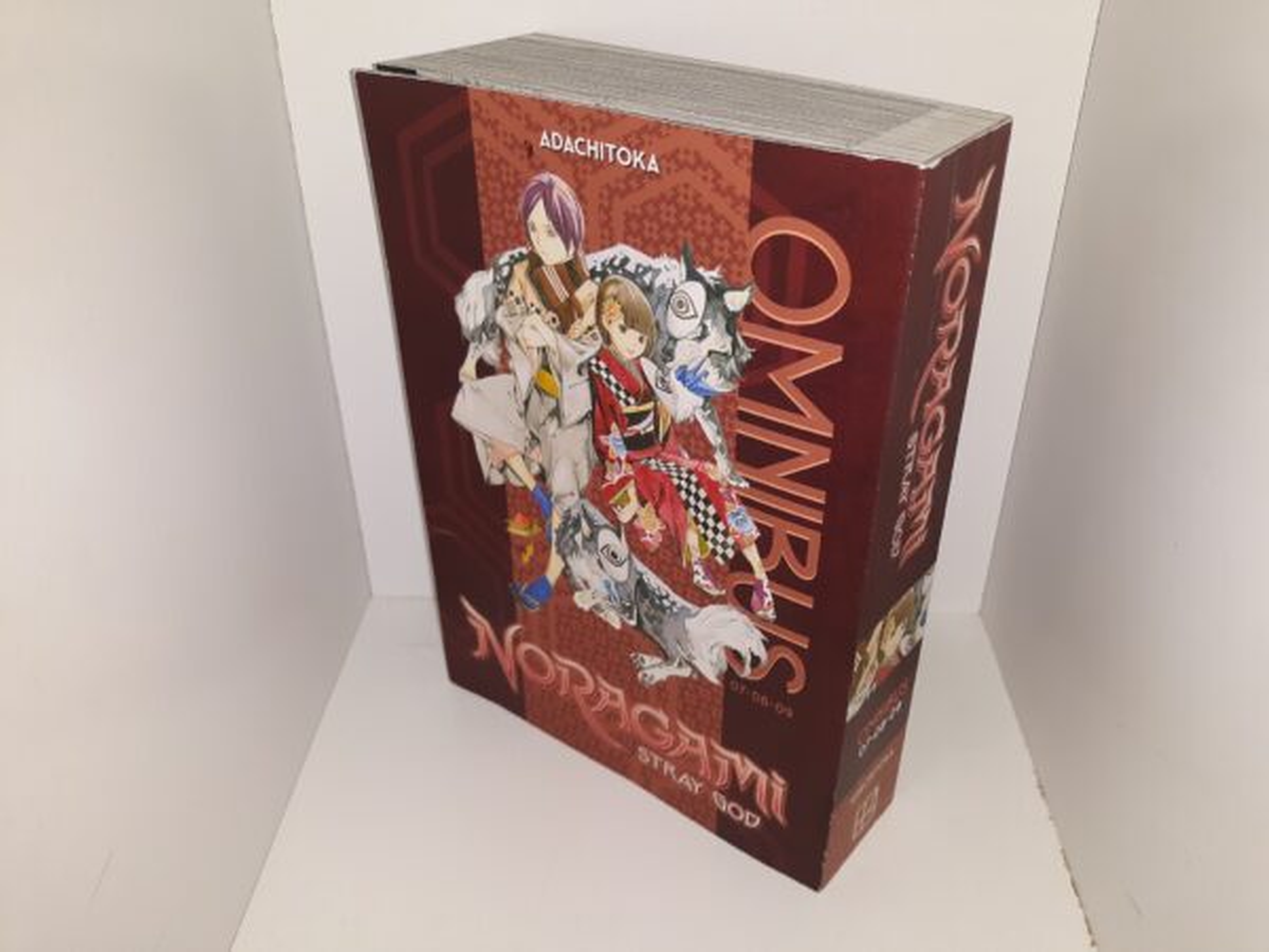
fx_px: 1026
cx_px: 634
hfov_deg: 63.4
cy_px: 476
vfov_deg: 49.7
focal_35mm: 28
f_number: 1.7
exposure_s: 1/124
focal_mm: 3.7
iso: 40
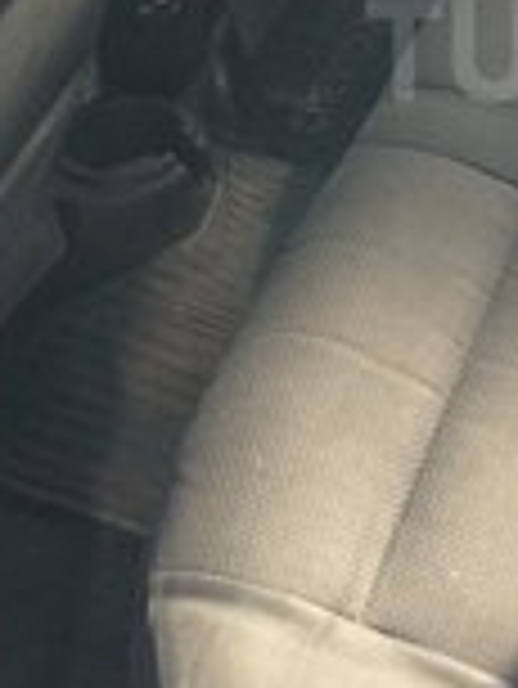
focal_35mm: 94
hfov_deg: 14.9
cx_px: 712
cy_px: 49
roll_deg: -0.9
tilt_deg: -44.7
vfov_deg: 20.4
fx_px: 1873
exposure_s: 1/169
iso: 32
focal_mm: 4.15
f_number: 2.2
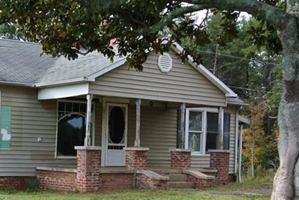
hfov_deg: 26.4
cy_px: 173
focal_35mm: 74
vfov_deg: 18.2
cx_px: 31
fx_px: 615
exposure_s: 1/250
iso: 100
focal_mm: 11.4
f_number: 4
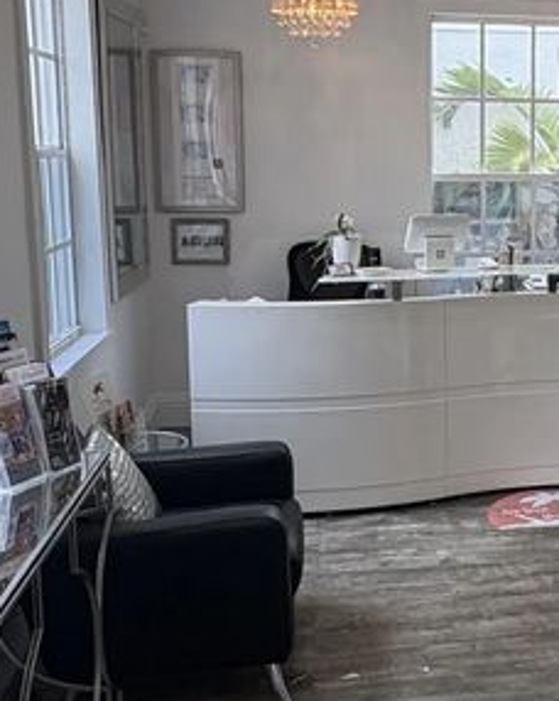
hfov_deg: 29.1
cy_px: 262
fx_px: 1016
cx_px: 534
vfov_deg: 37.9
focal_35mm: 49
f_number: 2.2
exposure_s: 1/120
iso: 80
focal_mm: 2.22
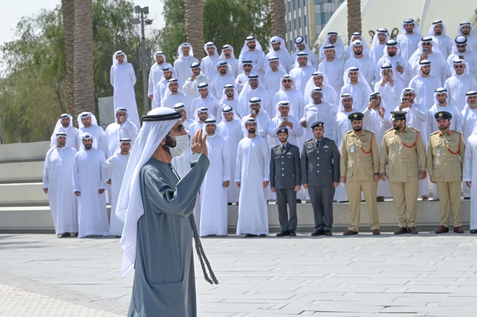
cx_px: 238
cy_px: 158
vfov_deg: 18.9
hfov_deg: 28.1
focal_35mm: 72
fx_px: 953
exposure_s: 1/800
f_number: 11
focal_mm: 72
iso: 400
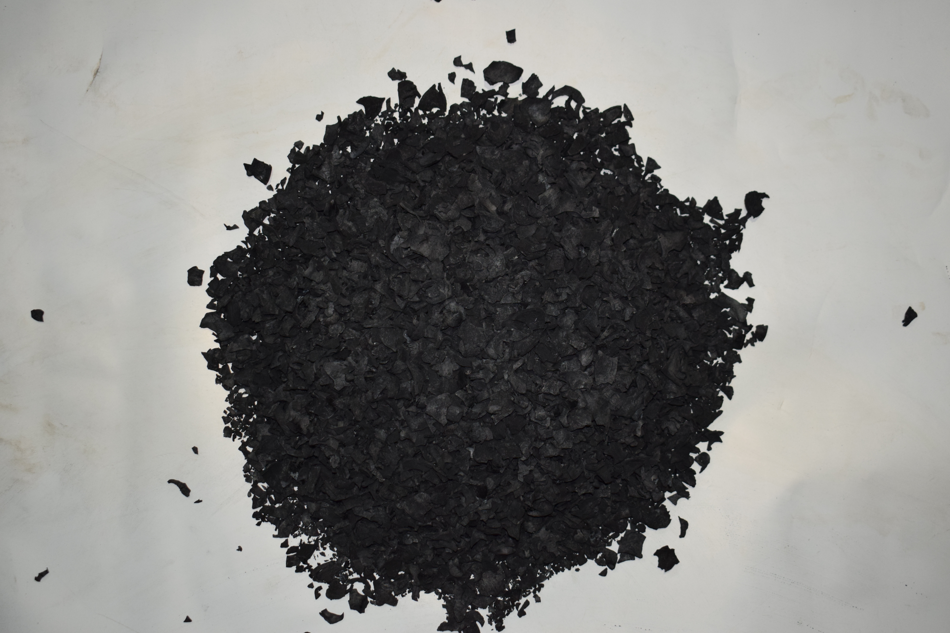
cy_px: 311
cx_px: 482
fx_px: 1293
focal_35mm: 49
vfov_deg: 27.5
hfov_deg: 40.3
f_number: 4.5
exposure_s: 1/200
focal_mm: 32
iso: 800
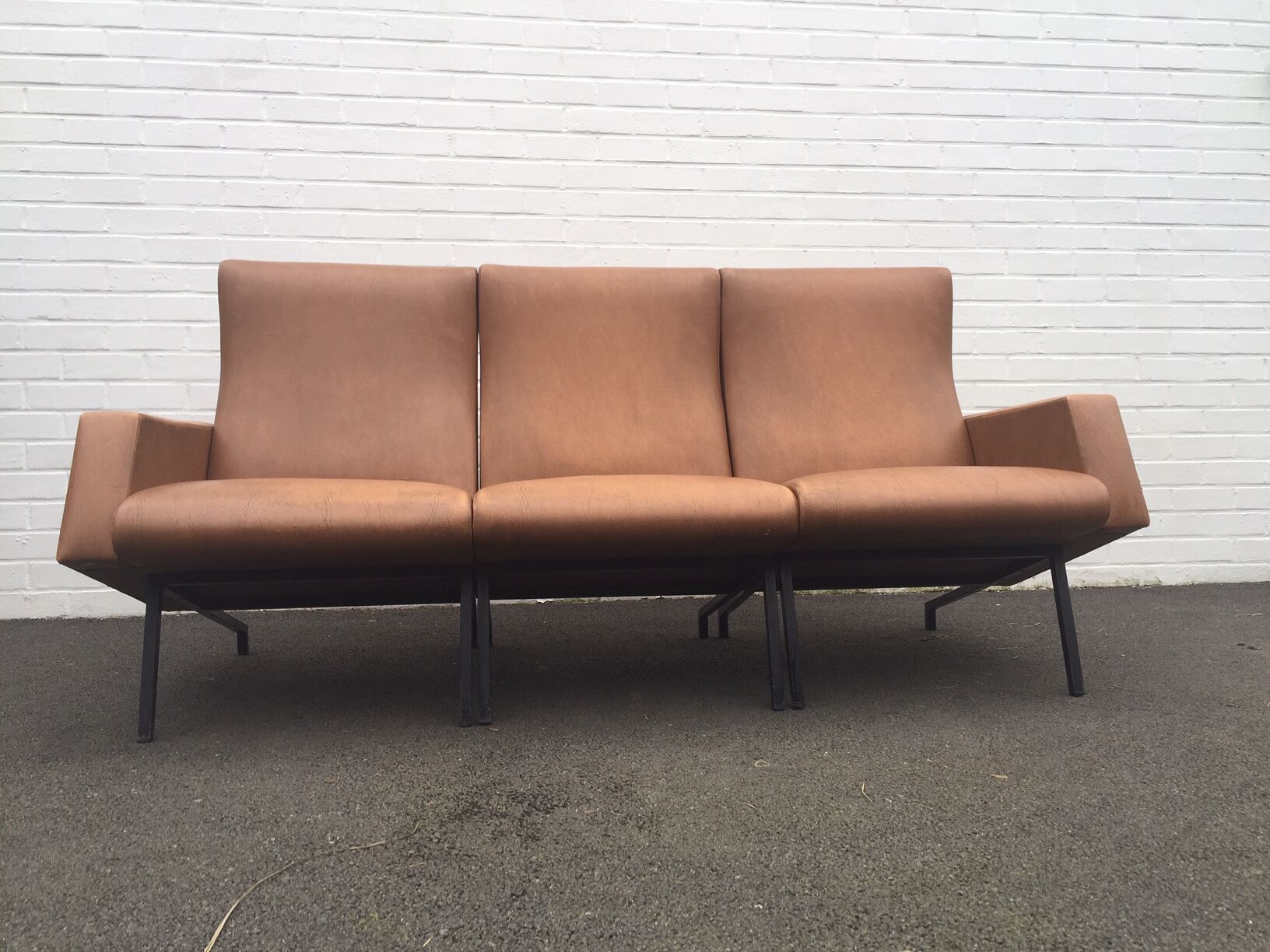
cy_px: 476
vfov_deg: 48.2
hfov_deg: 61.7
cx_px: 635
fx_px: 1064
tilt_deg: +0.3
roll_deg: -0.4
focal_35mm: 29
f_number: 2.2
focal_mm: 4.15
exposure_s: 1/115
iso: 32
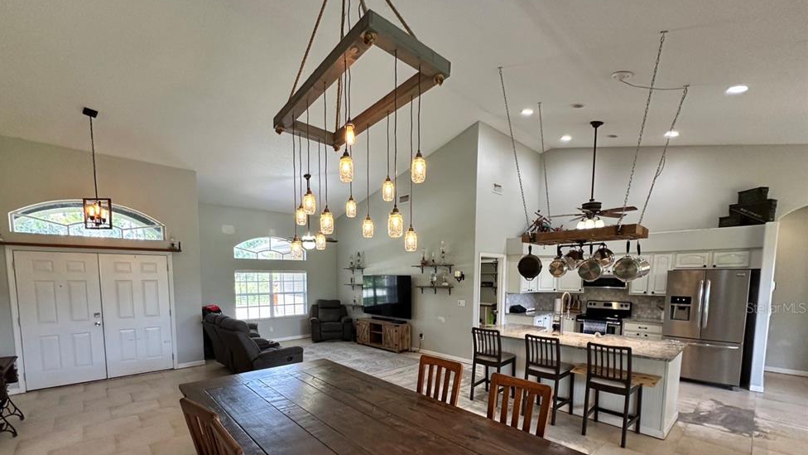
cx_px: 385
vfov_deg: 65.1
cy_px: 307
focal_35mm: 16
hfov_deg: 99.3
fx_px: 343
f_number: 2.2
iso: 250
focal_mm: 2.22
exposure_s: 1/120
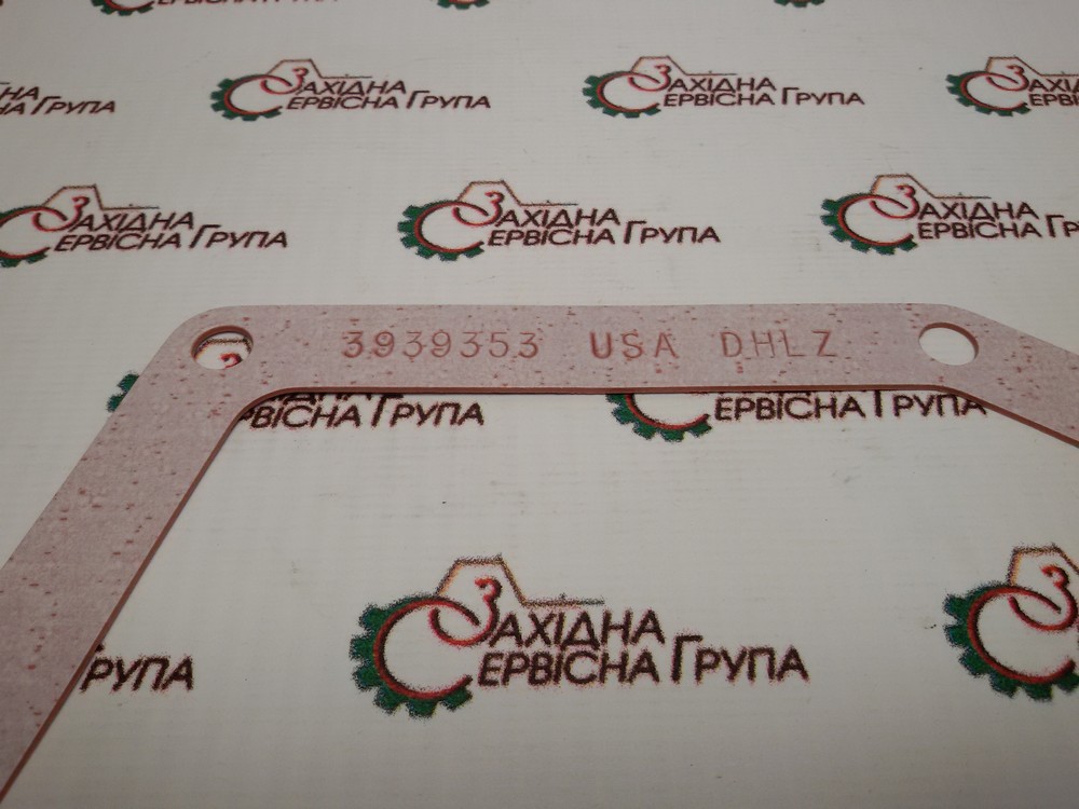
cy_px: 404
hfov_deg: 58.4
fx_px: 966
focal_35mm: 31
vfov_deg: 45.4
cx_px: 540
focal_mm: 2.93
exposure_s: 1/127
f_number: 2.4
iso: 40
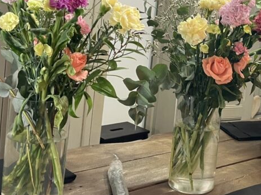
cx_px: 216
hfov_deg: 32.7
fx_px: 430
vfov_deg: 25.3
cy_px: 47
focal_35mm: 57
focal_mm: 4.2
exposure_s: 1/50
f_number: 1.6
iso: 160
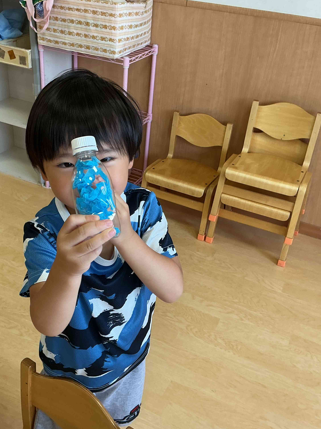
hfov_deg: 36.7
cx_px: 125
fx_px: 482
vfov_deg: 47.9
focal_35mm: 39
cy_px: 216
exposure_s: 1/120
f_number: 1.8
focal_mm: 3
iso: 40
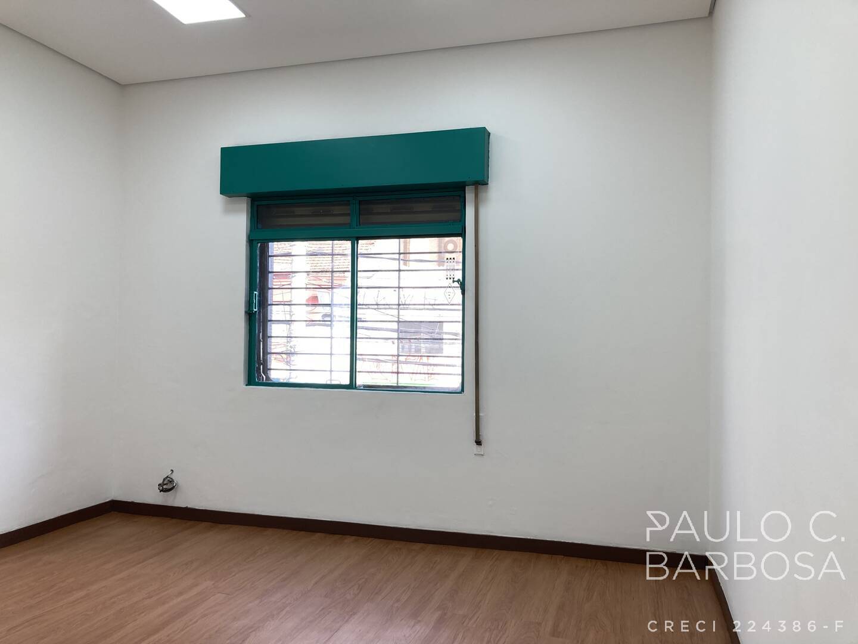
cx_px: 429
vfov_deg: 49.7
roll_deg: -1.7
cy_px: 322
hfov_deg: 63.4
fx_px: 694
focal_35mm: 28
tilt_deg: +1.3
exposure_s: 1/120
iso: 20
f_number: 1.8
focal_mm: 3.99
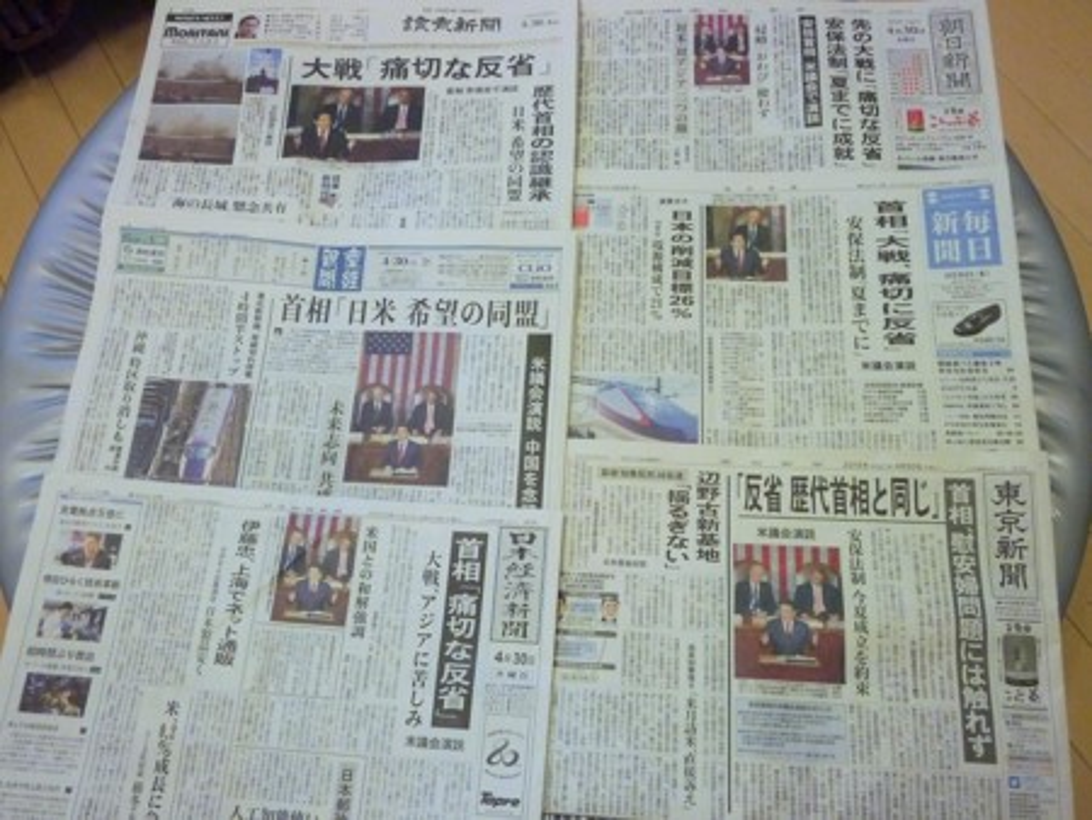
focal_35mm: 28
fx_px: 884
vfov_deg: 49.8
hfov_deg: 63.4
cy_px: 410
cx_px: 546
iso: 1600
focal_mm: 14
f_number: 11
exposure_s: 1/25
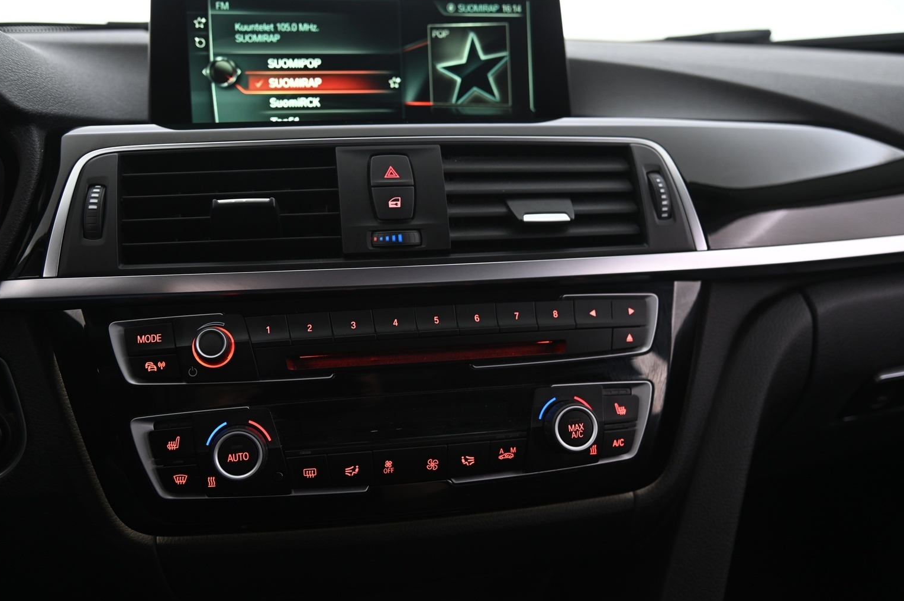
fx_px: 853
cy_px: 315
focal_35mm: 34
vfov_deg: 38.8
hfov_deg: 55.8
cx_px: 425
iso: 1000
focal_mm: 32
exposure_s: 1/10
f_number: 4
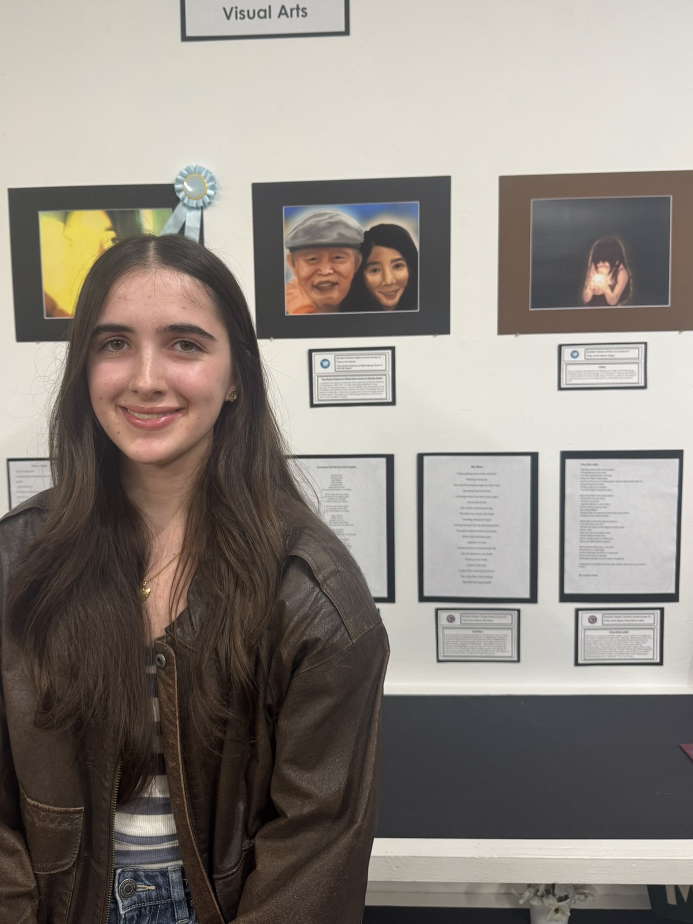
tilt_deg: -3.6
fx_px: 747
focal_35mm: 28
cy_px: 421
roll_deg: +0.8
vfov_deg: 63.3
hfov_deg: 49.6
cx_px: 295
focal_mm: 6.76
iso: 125
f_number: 1.78
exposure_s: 1/60
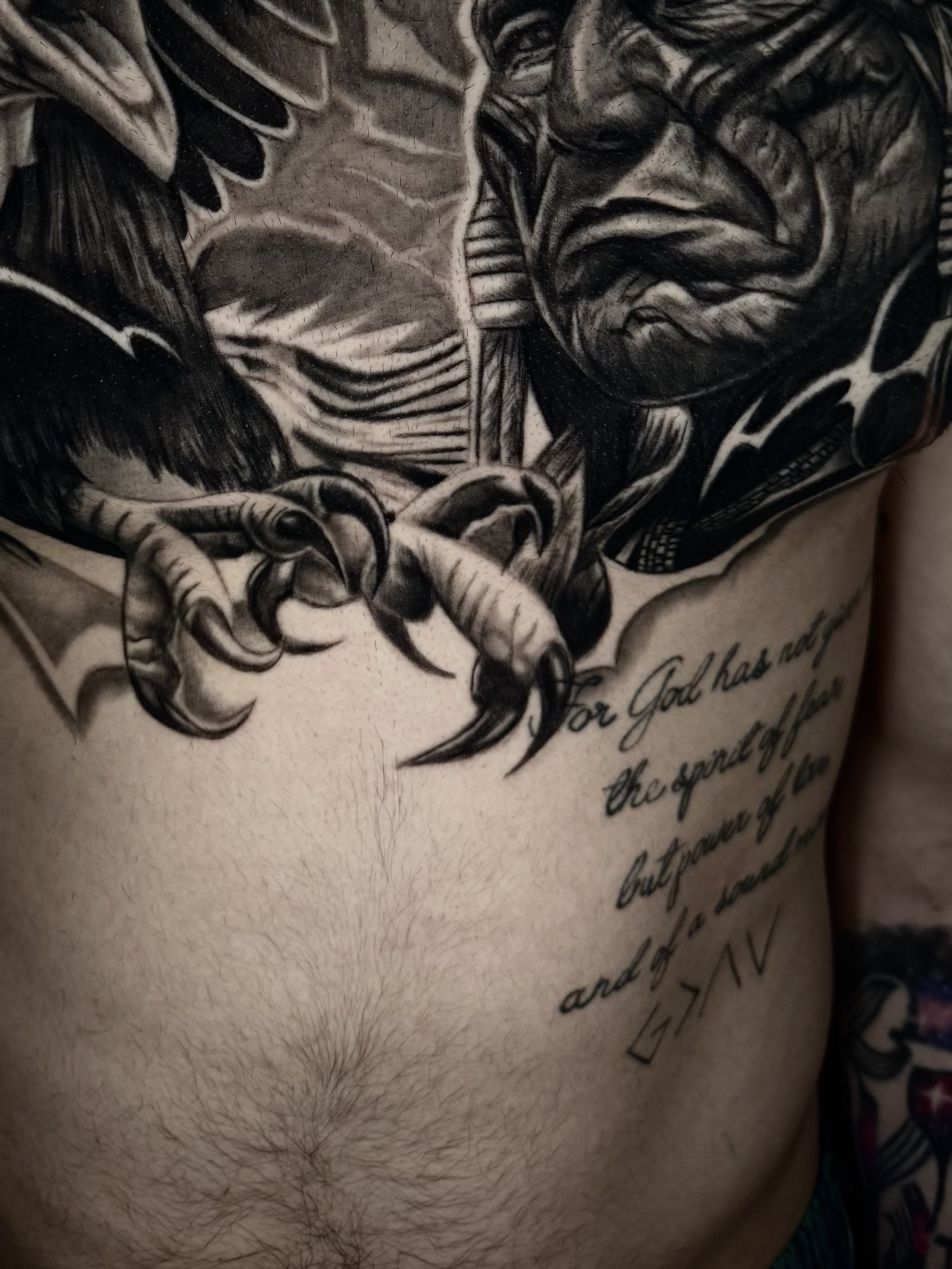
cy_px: 230
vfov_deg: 41.7
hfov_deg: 33.5
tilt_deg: -15.7
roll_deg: -1.5
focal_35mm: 43
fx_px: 1577
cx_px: 382
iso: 200
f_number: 1.78
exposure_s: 1/120
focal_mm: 6.76
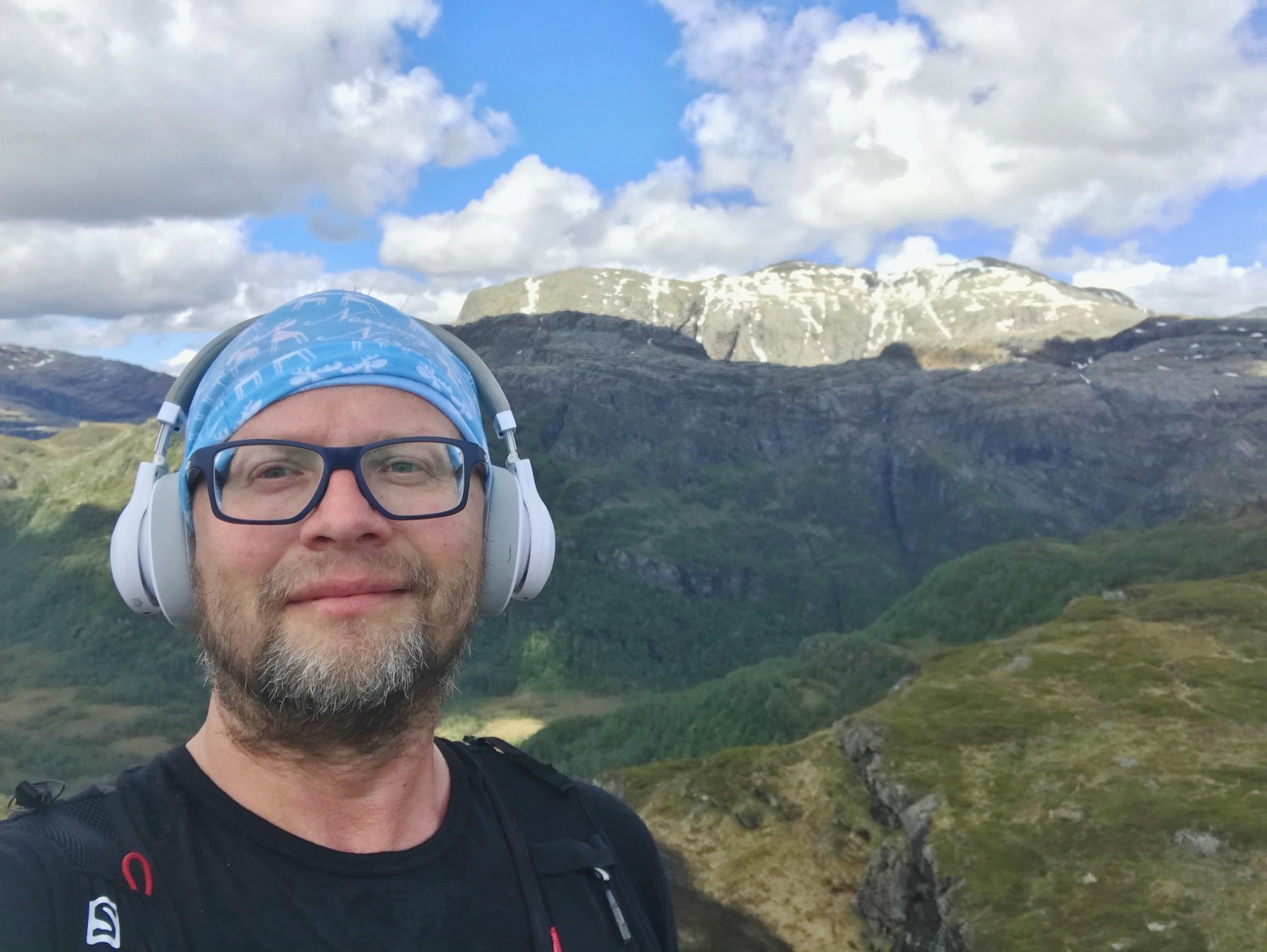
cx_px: 634
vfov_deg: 44.2
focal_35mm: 32
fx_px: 1172
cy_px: 476
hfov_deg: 56.8
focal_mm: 2.87
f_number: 2.2
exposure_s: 1/526
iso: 25
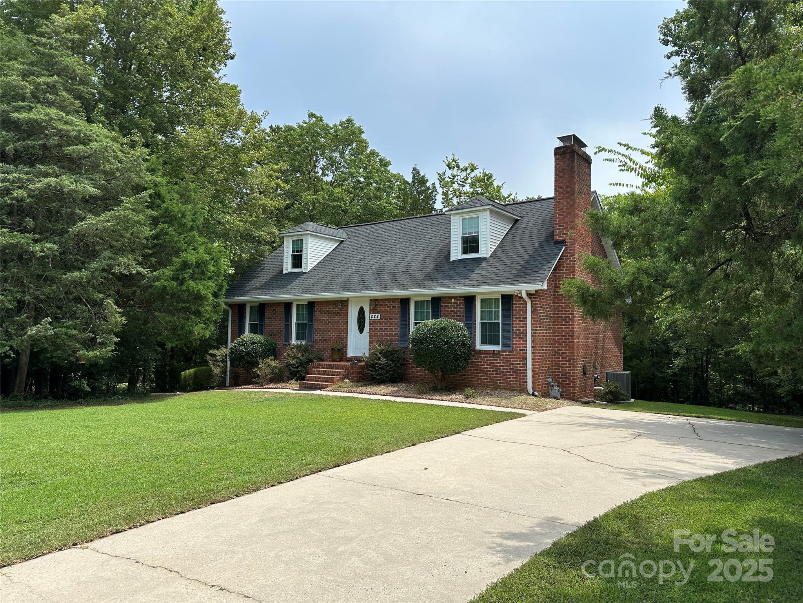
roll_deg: -0.4
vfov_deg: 56.8
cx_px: 402
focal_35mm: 24
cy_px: 302
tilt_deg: +2.8
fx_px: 557
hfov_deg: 71.6
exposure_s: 1/2591
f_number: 1.78
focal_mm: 6.86
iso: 80
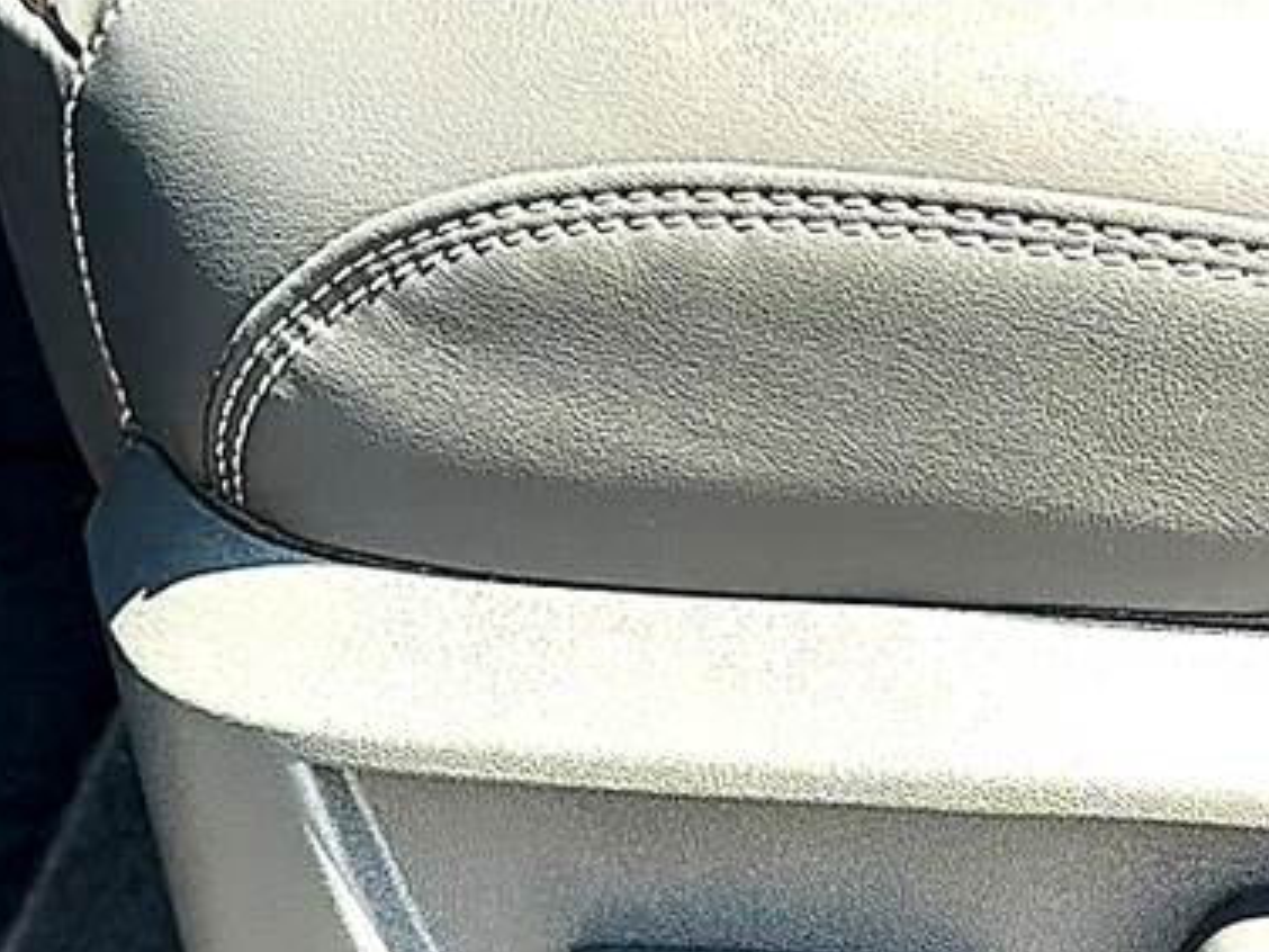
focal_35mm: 82
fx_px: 3006
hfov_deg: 23.2
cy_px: 879
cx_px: 1161
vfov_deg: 17.7
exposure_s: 1/239
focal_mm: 6.86
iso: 100
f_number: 1.78
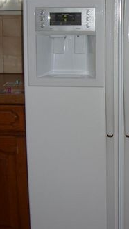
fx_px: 456
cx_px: 127
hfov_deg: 15.8
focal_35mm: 75
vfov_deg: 28.0
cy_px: 68
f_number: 2.8
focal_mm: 6.3
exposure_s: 1/30
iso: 50
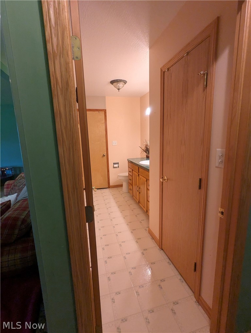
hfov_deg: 78.3
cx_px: 126
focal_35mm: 16
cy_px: 166
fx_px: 154
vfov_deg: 94.4
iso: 429
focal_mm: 2.35
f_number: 2.2
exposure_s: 1/120
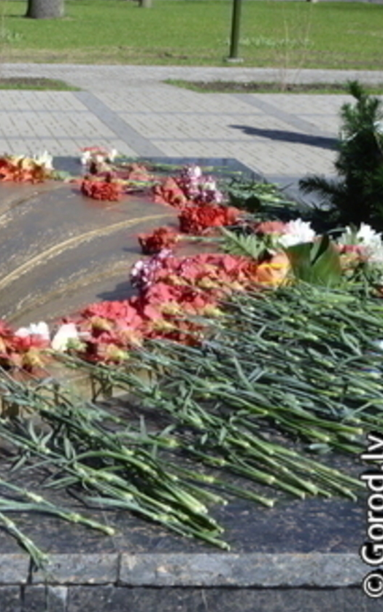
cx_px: -71
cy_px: 305
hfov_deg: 15.9
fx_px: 1319
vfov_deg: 26.1
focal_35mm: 79
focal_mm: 34
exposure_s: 1/250
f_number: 25
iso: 1400
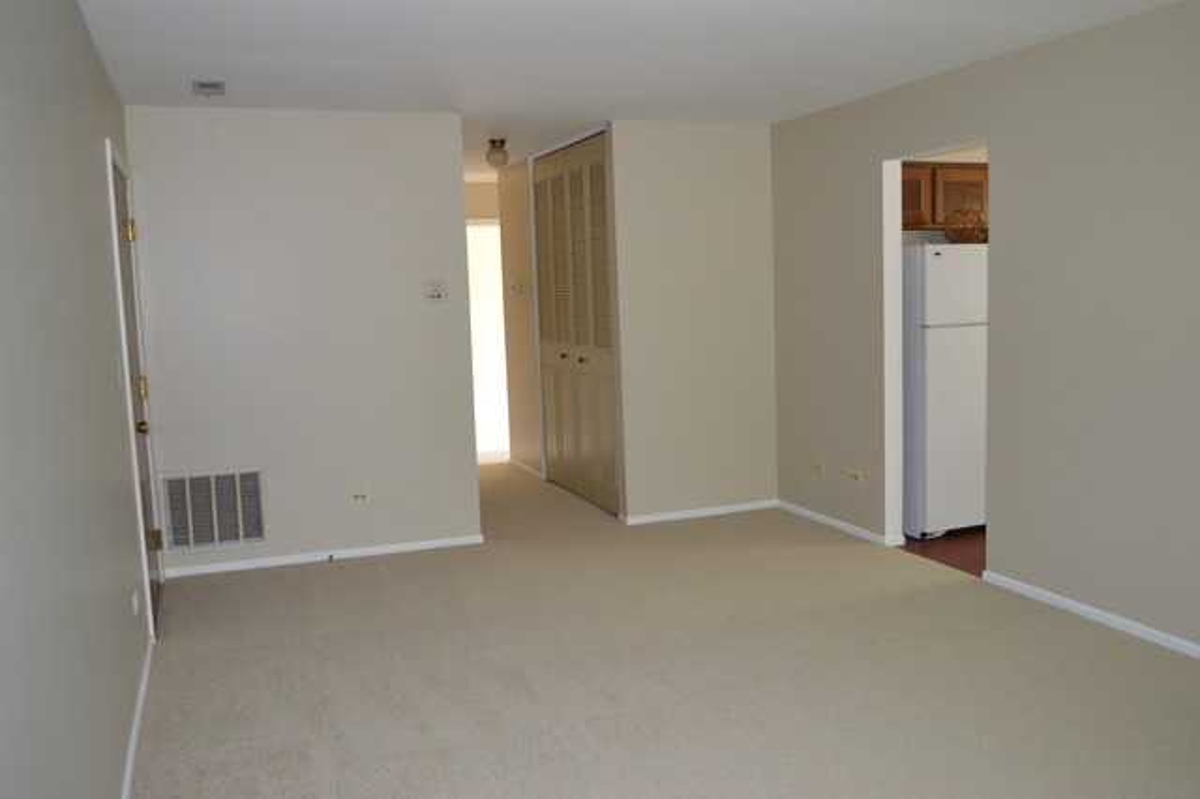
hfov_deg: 62.0
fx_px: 999
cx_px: 600
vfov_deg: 43.6
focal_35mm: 30
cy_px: 400
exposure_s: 1/60
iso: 720
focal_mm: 20
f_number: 3.8
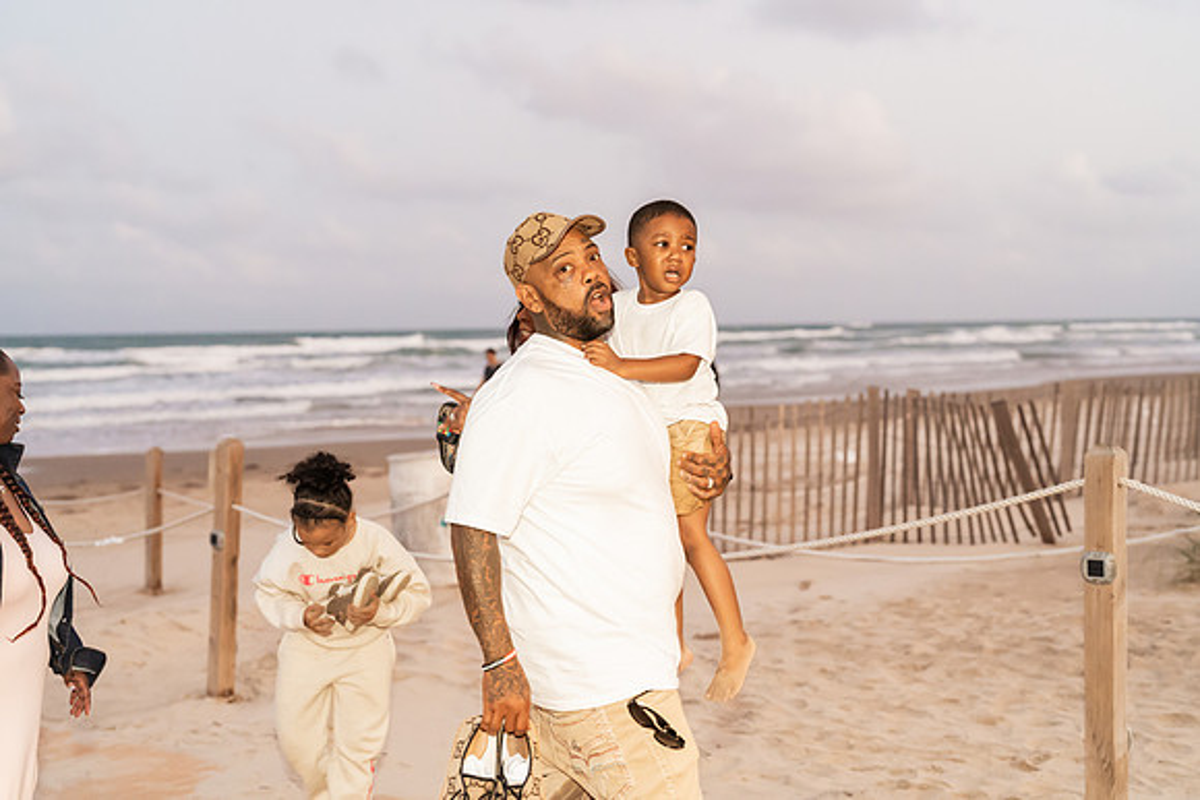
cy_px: 400
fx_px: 1667
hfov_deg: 39.6
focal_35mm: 50
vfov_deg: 27.0
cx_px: 600
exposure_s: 1/200
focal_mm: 50
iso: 4000
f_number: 2.8
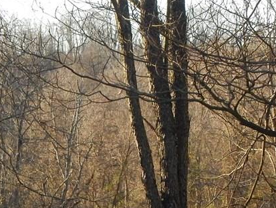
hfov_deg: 16.5
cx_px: 179
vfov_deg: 12.4
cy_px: 169
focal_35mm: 119
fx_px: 949
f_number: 3.7
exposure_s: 1/1250
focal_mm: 8.6
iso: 800
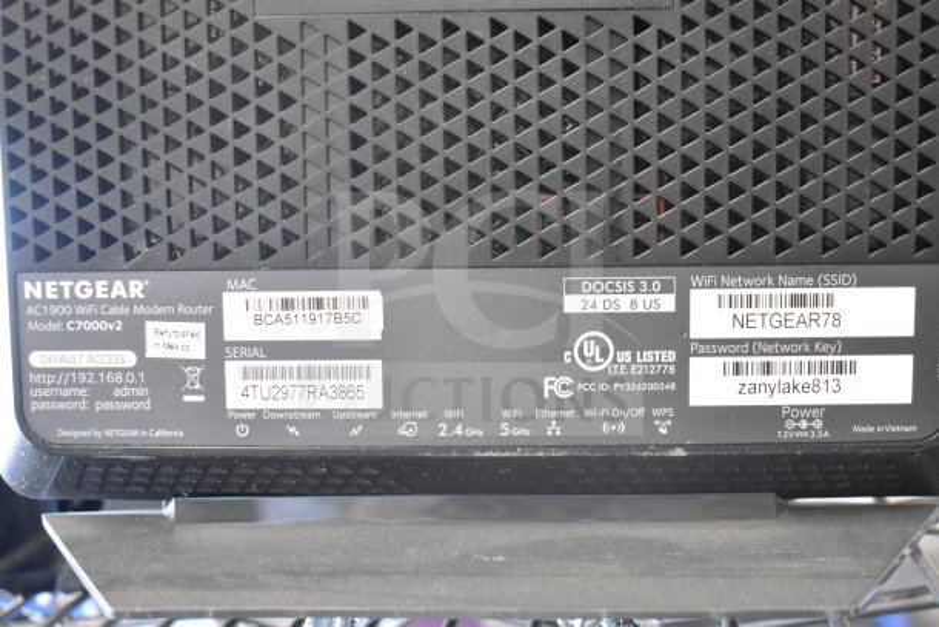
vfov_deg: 31.9
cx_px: 470
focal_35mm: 42
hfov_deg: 46.4
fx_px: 1096
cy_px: 314
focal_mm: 28
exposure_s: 1/50
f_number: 4.2
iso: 3600
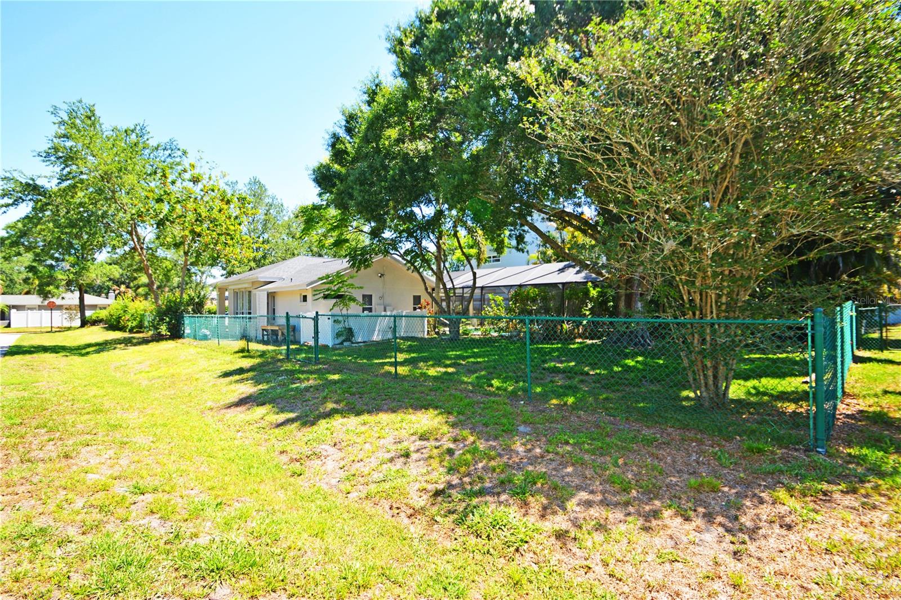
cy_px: 300
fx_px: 413
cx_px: 450
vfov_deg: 72.0
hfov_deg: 95.0
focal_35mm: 16
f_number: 5.6
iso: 100
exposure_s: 1/200
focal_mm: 11
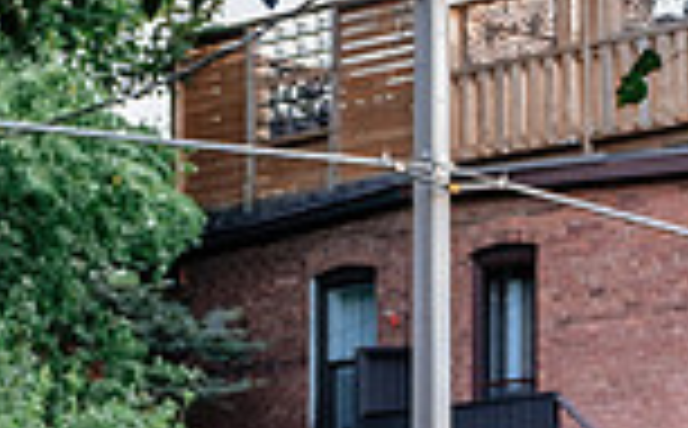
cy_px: 828
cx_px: 643
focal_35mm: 187
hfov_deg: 11.1
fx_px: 3500
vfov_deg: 6.8
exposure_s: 1/125
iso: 400
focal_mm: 30.2
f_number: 2.8
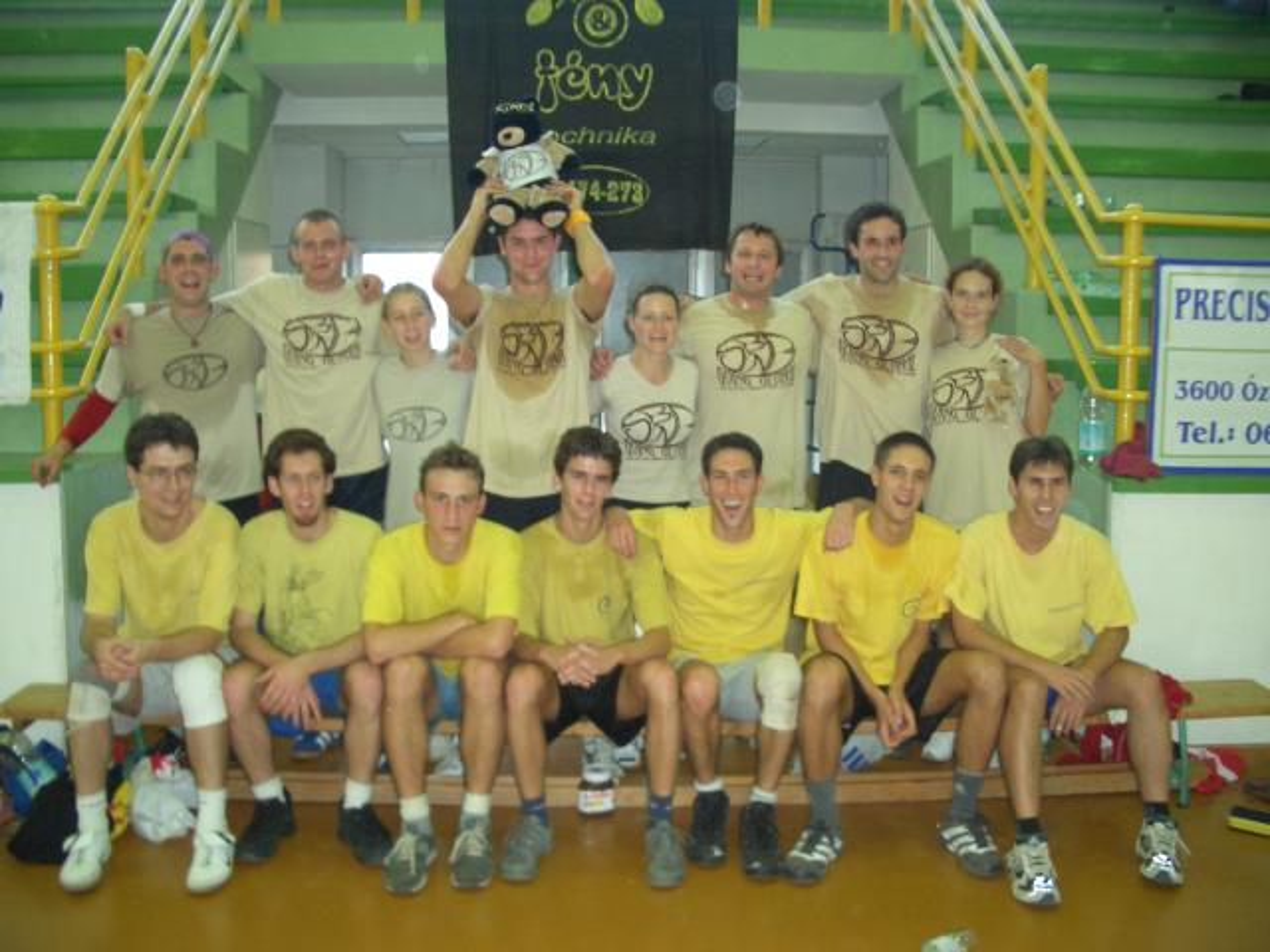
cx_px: 635
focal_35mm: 35
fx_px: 1284
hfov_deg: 52.6
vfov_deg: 40.7
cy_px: 476
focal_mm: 5.8
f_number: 2.6
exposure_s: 1/60
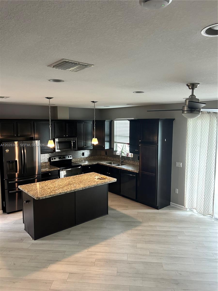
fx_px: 218
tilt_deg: -6.9
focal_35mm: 26
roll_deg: -1.1
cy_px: 146
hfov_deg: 53.1
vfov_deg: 67.3
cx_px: 109
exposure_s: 1/60
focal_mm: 5.7
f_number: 1.5
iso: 320
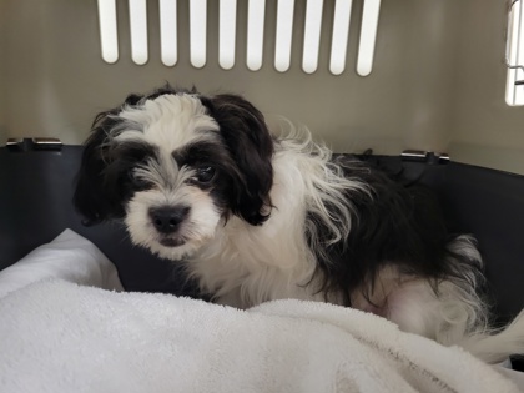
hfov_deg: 67.3
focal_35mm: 26
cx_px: 262
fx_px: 394
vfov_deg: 53.1
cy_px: 196
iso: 250
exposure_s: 1/42.9
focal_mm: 5.4
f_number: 1.8
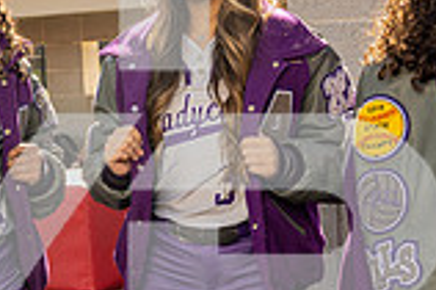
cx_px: 75
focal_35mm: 103
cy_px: 261
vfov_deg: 13.2
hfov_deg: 19.6
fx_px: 1246
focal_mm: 28
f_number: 8
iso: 250
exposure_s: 1/250
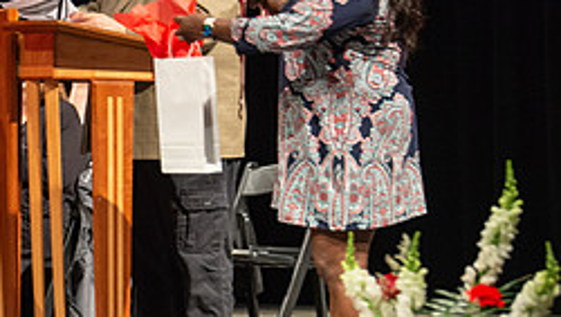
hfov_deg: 6.8
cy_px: 98
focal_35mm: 316
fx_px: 4704
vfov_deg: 3.9
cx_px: -151
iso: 1600
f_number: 4
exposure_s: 1/100
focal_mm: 116
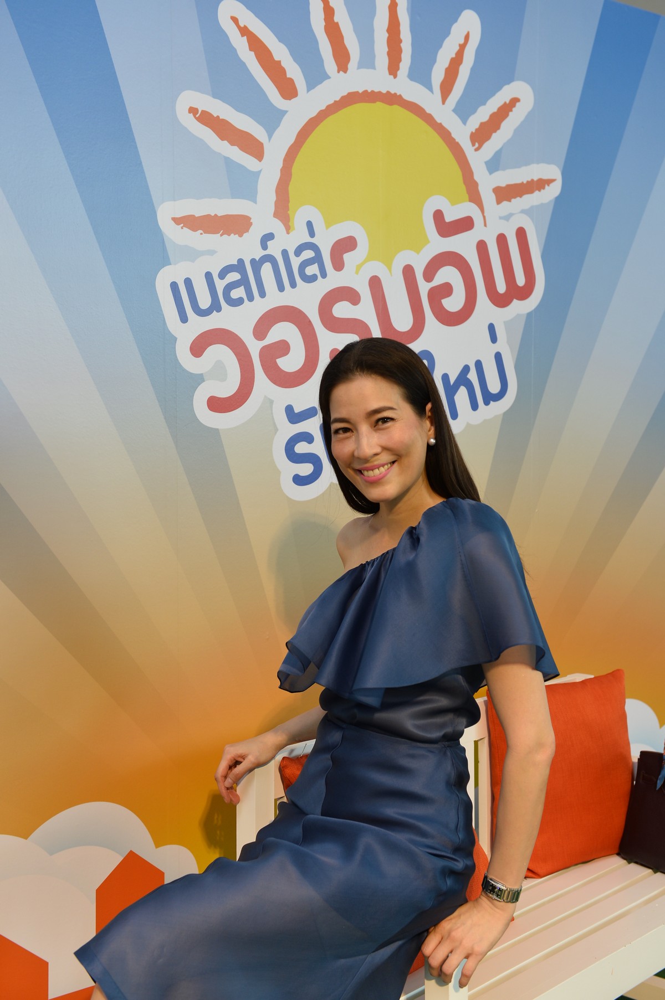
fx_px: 1222
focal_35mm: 44
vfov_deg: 44.5
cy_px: 500
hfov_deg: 30.4
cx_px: 332
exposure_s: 1/60
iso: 500
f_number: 4.5
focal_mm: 44
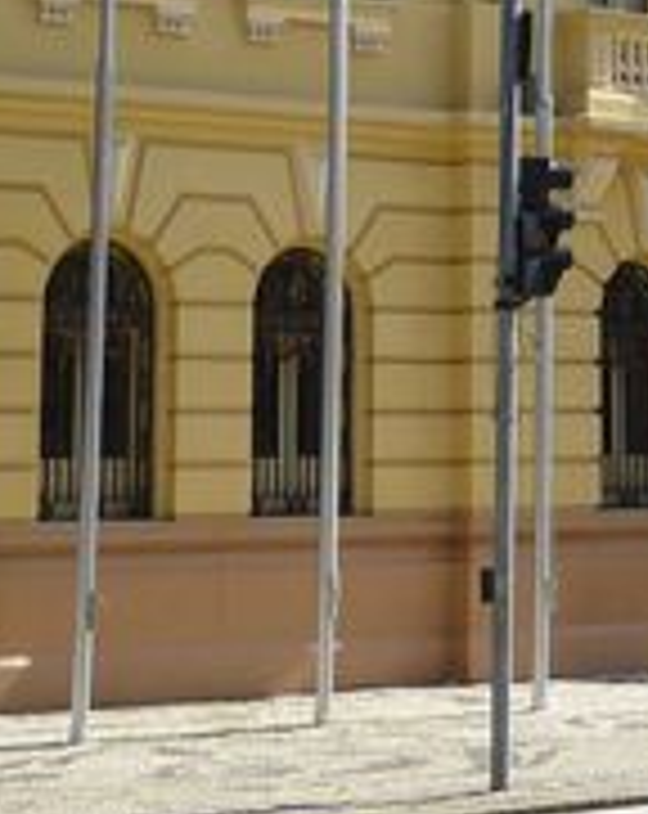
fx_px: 3536
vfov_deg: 12.8
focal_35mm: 147
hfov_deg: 10.3
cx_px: 716
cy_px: -184
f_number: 3.6
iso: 80
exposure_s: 1/500
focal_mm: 5.8
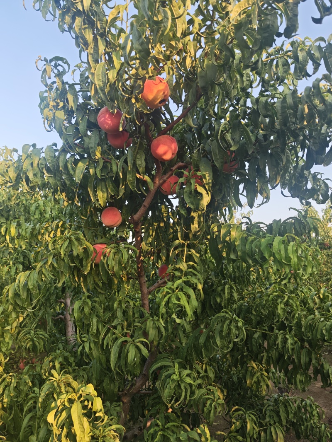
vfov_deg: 73.9
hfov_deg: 58.9
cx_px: 166
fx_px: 294
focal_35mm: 23
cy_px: 221
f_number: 1.62
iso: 50
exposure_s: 1/429
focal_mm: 6.55
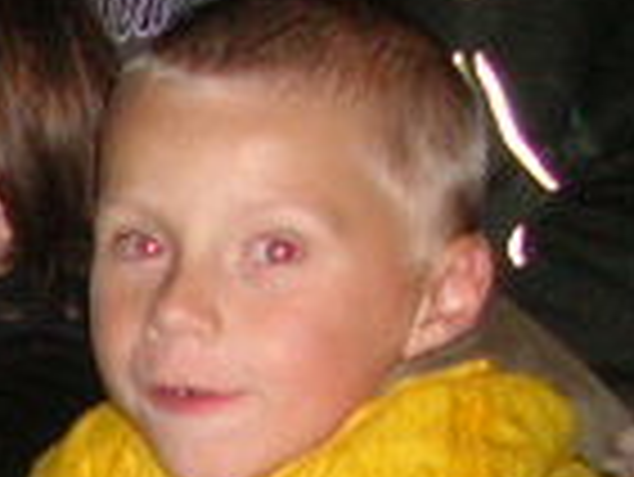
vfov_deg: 5.8
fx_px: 4656
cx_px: -490
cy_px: 792
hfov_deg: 7.6
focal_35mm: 254
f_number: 2.8
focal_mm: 5.8
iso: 129
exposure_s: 1/60.1
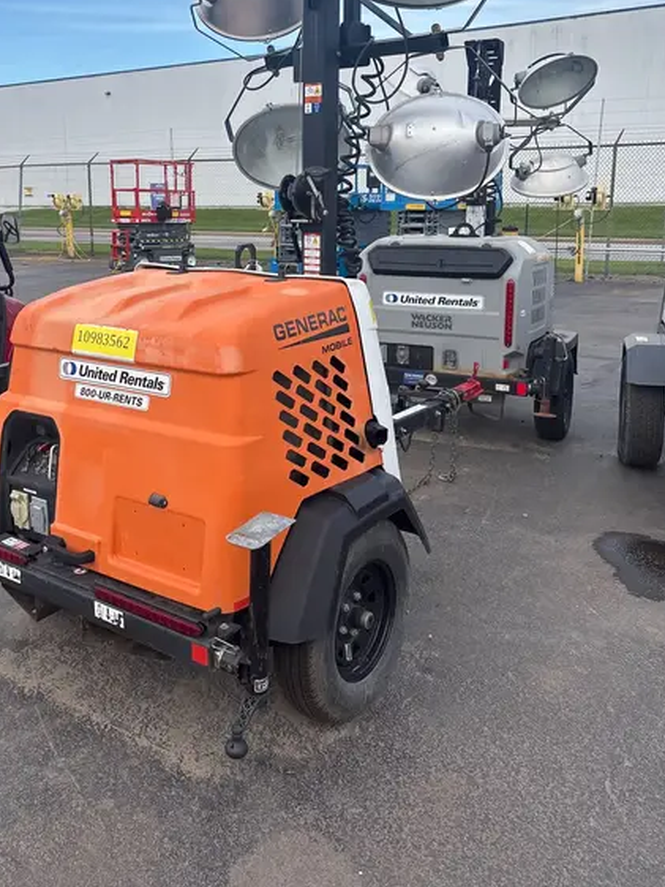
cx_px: 264
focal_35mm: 34
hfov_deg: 41.6
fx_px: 871
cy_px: 334
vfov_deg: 53.4
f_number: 1.6
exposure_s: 1/1027
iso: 50
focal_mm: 5.96
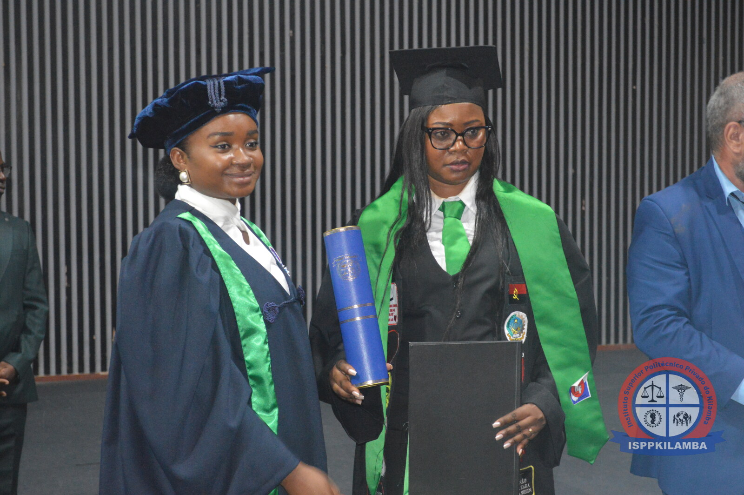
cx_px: 372
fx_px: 1363
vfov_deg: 20.6
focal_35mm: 66
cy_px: 248
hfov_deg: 30.5
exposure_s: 1/60
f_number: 5.3
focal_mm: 44
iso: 3200
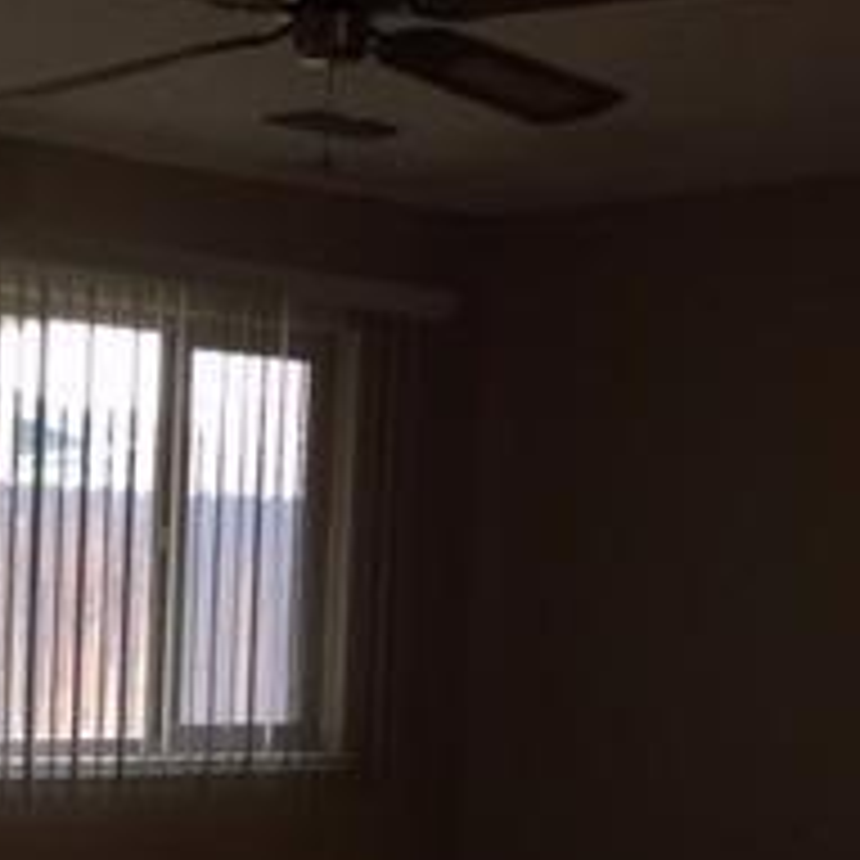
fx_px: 2417
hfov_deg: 18.6
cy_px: 707
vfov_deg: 19.9
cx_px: -288
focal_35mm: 86
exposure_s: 1/30
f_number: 2.2
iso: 125
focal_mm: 4.15
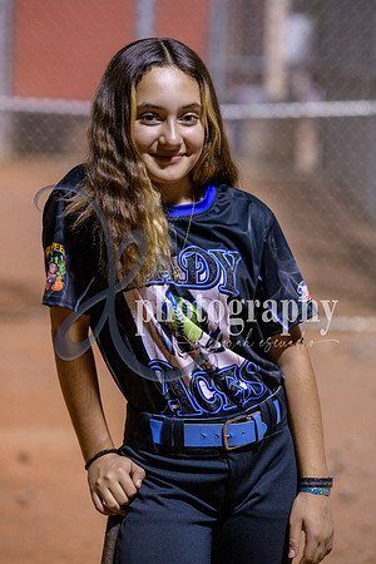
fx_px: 2428
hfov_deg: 8.9
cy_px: 282
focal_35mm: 155
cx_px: 188
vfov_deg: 13.2
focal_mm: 155
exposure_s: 1/250
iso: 4000
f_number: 5
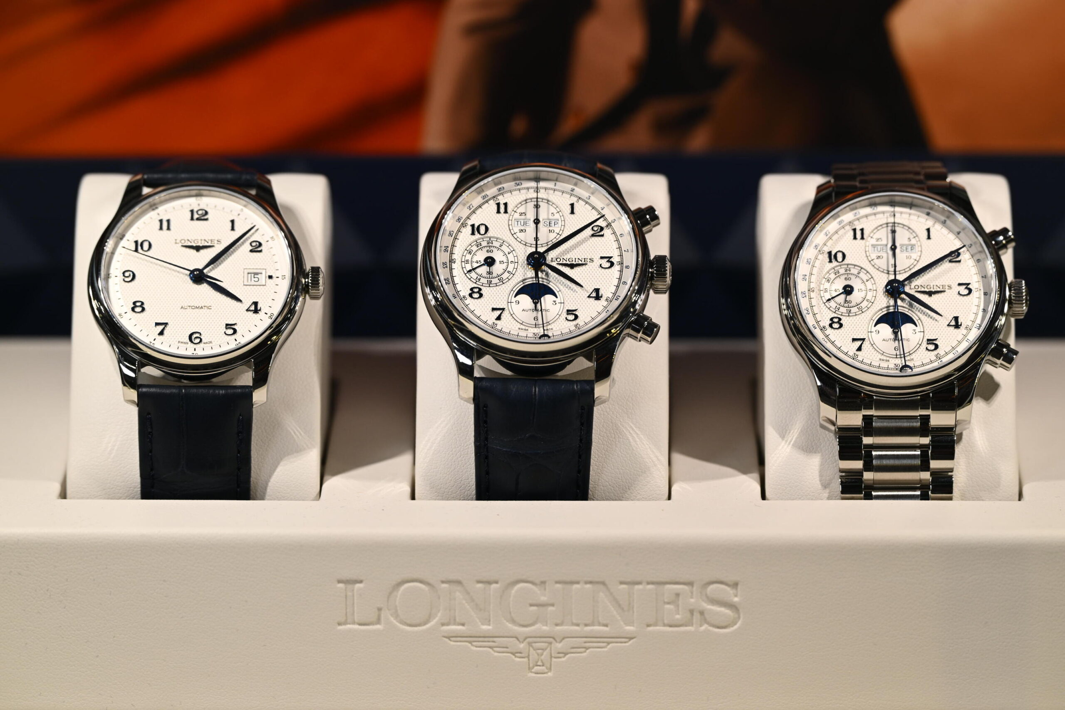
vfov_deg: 7.2
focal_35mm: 190
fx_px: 5621
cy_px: 355
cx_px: 532
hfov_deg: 10.8
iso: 320
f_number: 6.3
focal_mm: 190
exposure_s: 1/100
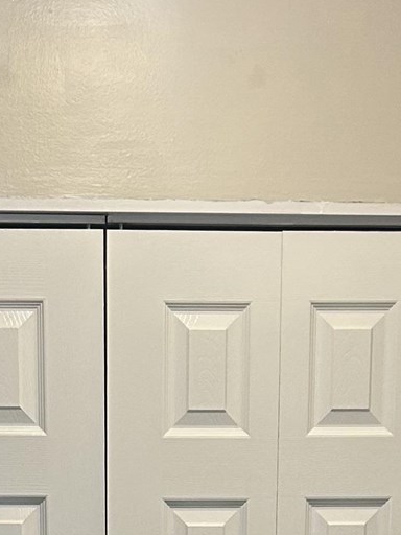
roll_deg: -0.3
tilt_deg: -11.9
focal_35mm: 117
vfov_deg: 14.9
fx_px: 1807
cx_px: 142
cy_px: 929
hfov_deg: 12.6
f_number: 1.5
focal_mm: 5.7
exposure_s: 1/60
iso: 125
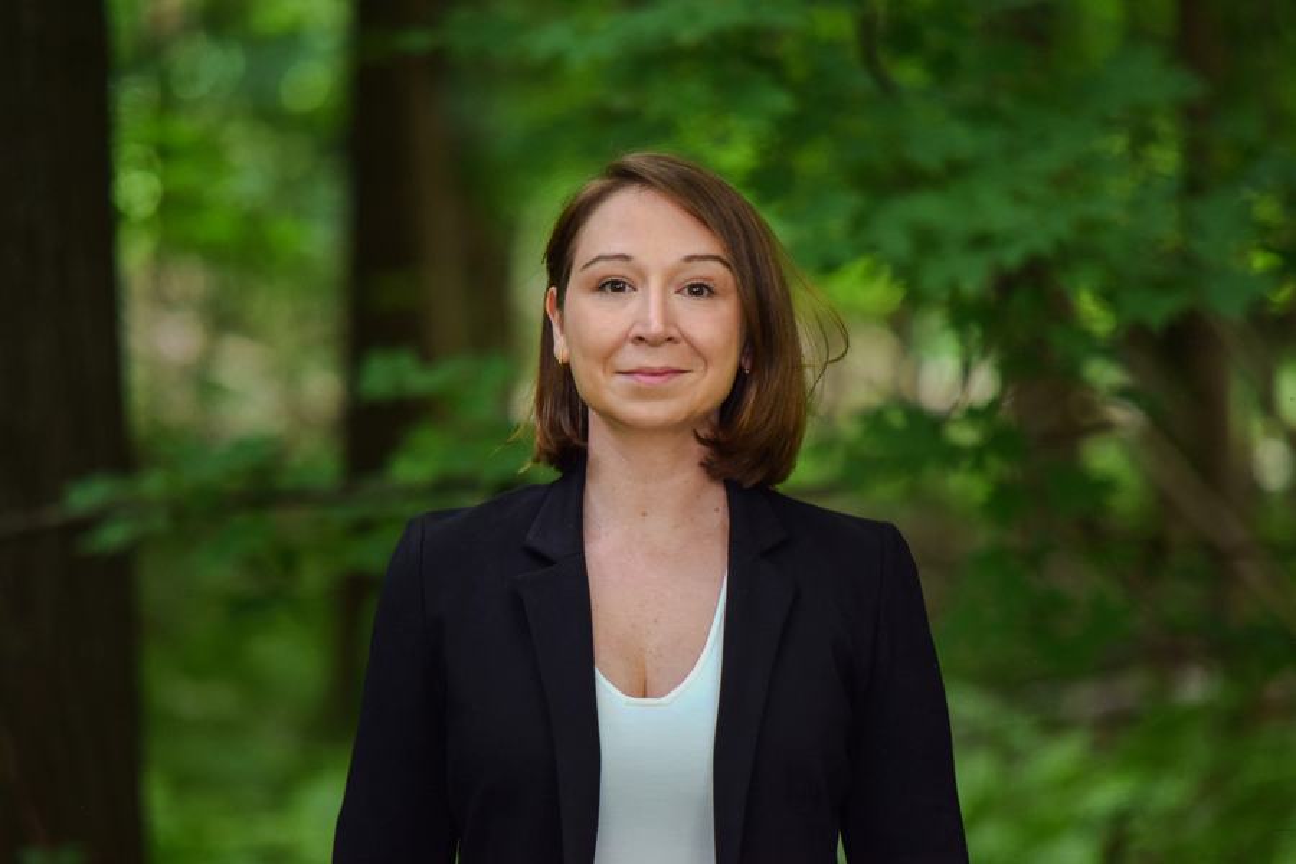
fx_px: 16199
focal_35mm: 450
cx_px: 648
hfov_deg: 4.6
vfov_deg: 3.1
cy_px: 432
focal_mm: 300
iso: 400
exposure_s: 1/40
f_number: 5.6
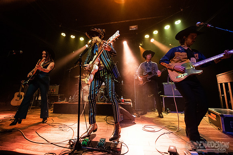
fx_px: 110
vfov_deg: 70.2
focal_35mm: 17
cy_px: 72
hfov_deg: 93.0
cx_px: 109
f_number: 3.2
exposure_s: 1/250
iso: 3200
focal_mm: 16
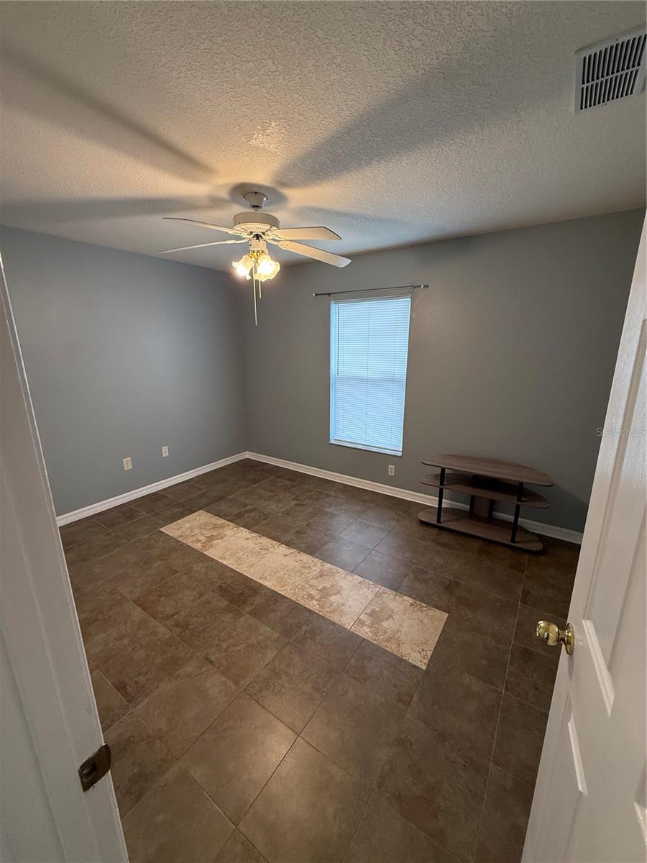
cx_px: 324
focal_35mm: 14
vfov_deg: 102.1
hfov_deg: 85.7
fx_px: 349
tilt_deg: -13.9
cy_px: 432
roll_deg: -1.1
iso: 250
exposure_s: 1/120
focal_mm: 2.22
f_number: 2.2
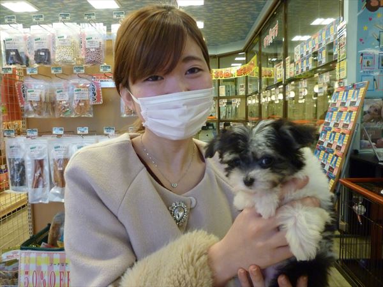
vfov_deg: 49.7
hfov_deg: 63.4
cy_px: 144
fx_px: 310
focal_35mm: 28
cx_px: 192
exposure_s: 1/60
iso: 320
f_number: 3.1
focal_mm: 5
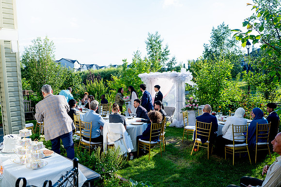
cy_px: 94
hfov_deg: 65.5
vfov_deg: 46.4
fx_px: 219
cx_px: 140
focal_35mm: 28
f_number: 4.5
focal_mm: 28
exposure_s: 1/500
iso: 200
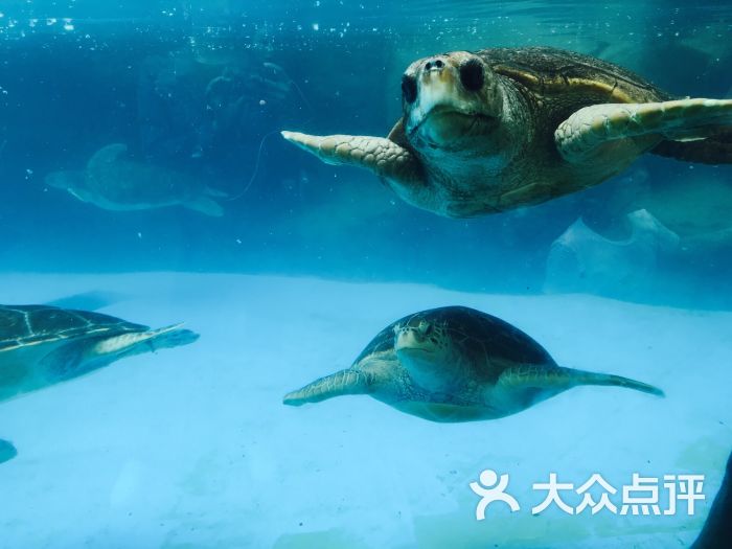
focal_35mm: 29
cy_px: 274
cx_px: 366
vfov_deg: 48.2
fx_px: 613
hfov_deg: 61.7
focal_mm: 4.15
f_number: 2.2
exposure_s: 1/100
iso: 32
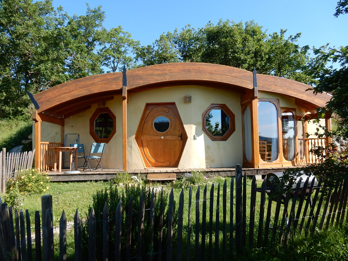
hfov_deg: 69.4
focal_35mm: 25
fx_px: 251
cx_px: 174
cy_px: 130
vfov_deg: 54.9
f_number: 3.7
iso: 125
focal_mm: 4.5
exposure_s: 1/500
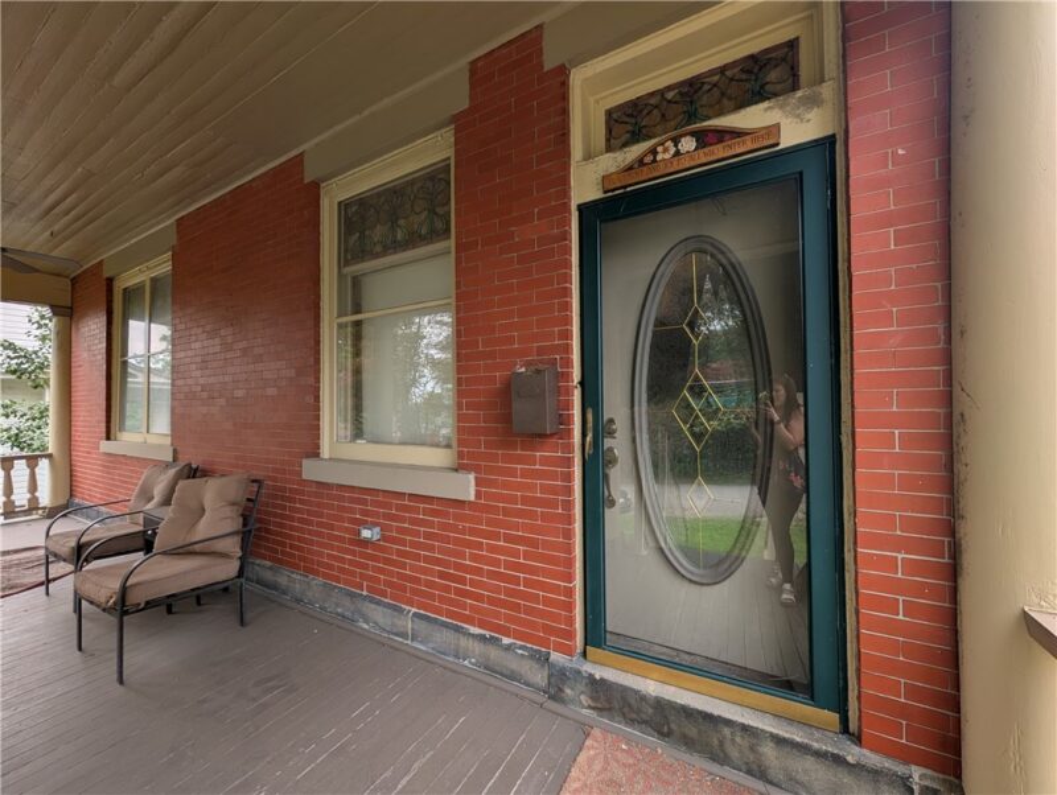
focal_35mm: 12
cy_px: 398
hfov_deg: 110.5
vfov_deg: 94.6
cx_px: 528
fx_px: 367
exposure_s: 1/352
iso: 41
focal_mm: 2.02
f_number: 1.7
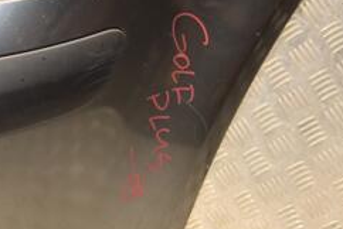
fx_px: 992
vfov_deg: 13.2
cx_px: -16
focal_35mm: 104
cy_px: 117
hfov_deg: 19.0
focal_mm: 28
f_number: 5
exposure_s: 1/160
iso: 800
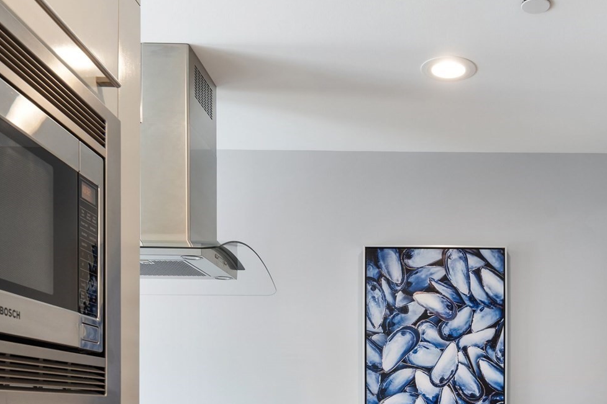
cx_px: 455
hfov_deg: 43.1
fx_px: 742
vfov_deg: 28.5
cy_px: 412
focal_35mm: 44
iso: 400
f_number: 8
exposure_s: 1/4
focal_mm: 21
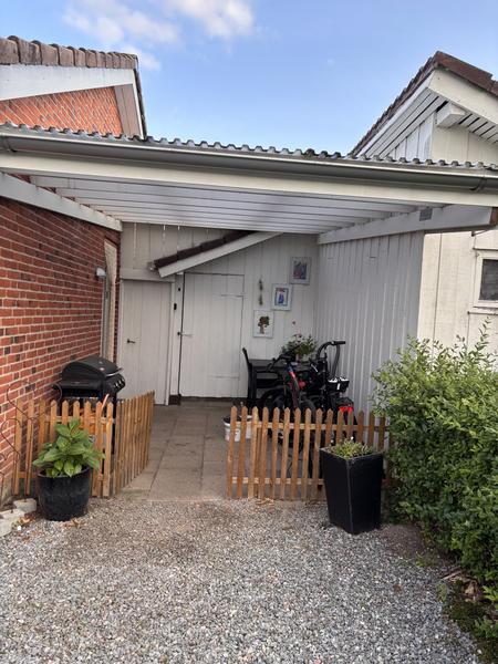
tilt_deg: -2.4
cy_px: 332
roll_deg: -3.1
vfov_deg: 67.3
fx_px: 499
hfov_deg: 53.1
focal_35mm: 26
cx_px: 249
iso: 50
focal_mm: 5.96
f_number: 1.6
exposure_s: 1/208
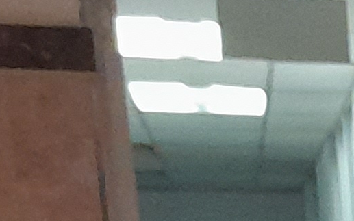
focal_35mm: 226
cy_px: 814
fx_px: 2180
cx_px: 1087
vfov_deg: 5.3
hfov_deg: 7.9
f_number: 1.8
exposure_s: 1/50
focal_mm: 4
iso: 320
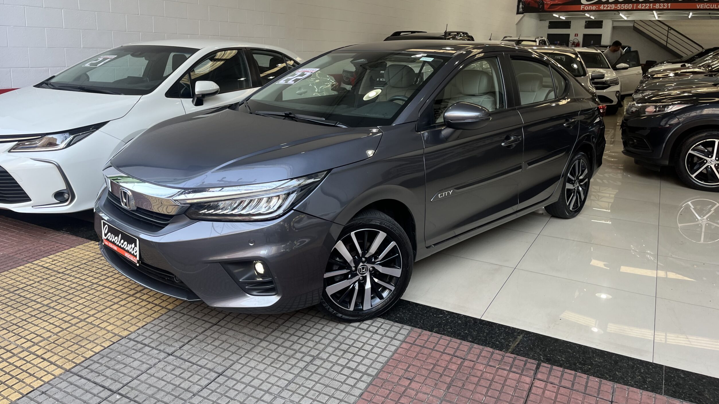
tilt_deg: -10.9
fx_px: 553
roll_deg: +1.6
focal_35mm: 29
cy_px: 158
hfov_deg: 66.1
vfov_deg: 40.0
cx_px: 354
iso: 32
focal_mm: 5.1
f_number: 1.6
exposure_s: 1/120
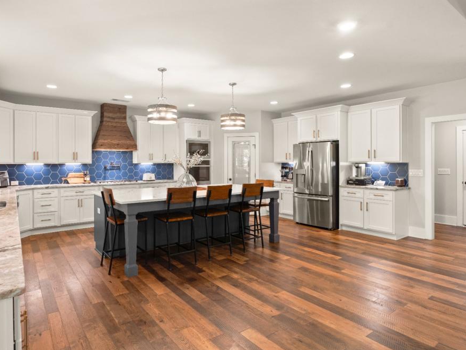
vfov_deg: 63.3
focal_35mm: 21
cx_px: 205
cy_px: 157
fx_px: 283
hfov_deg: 78.7
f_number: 8
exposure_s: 1/3
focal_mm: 16
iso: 320
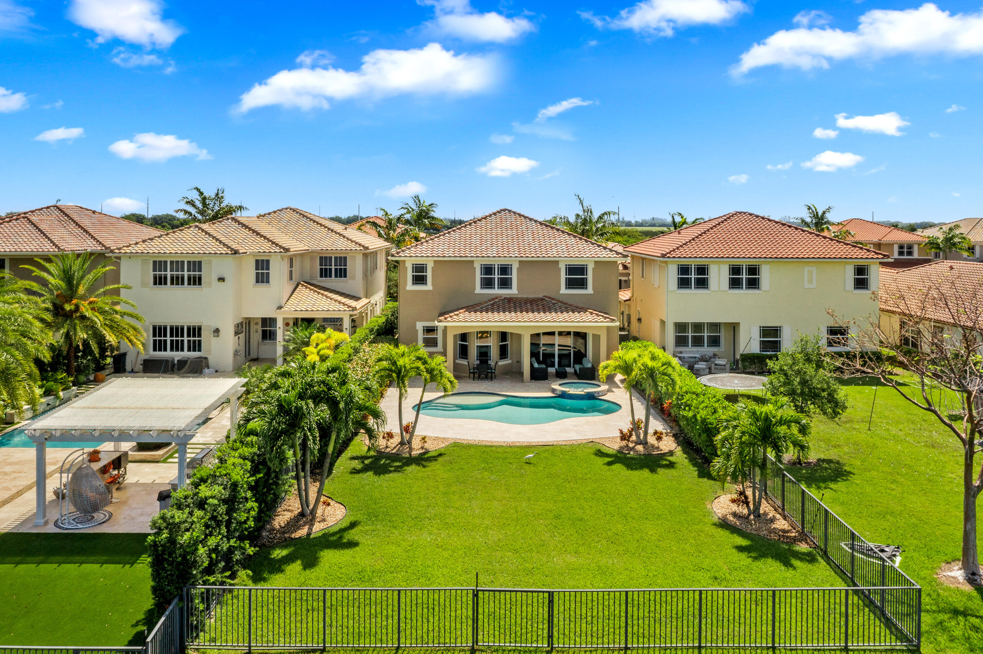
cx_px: 492
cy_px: 327
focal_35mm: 28
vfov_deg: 46.4
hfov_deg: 65.5
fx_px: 764
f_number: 7.1
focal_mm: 10.26
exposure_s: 1/640
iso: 200
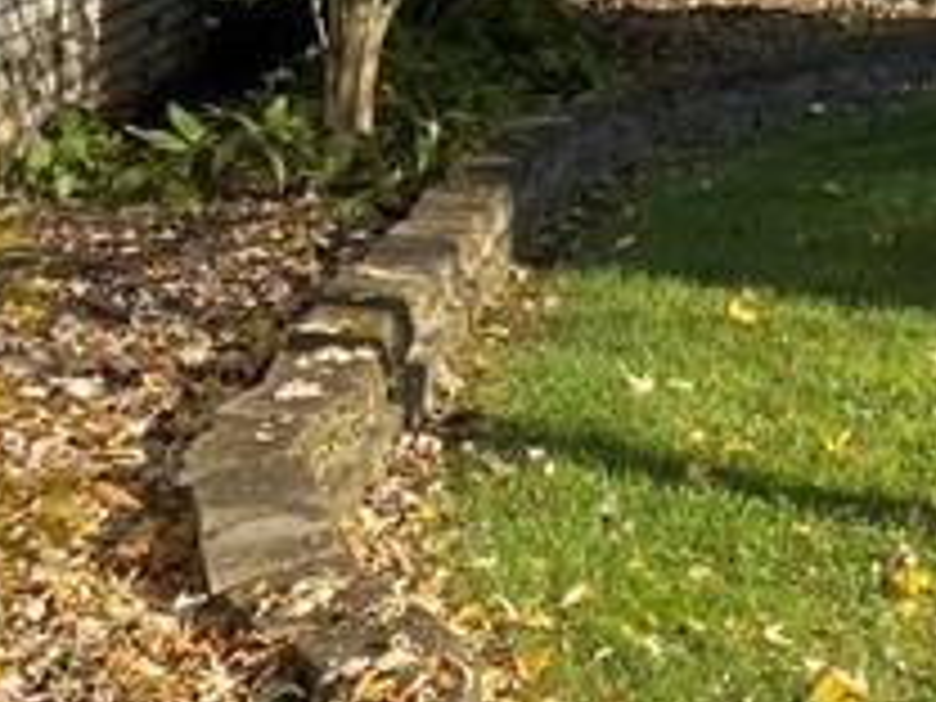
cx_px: 1012
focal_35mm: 128
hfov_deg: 15.0
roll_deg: +0.9
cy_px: -54
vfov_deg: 11.4
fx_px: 3461
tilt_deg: -5.7
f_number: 1.8
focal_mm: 4.25
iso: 32
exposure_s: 1/1135
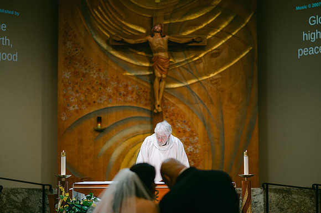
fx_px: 757
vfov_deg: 16.1
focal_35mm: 85
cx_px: 160
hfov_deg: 23.9
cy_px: 106
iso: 125
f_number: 1.8
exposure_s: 1/125
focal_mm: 85
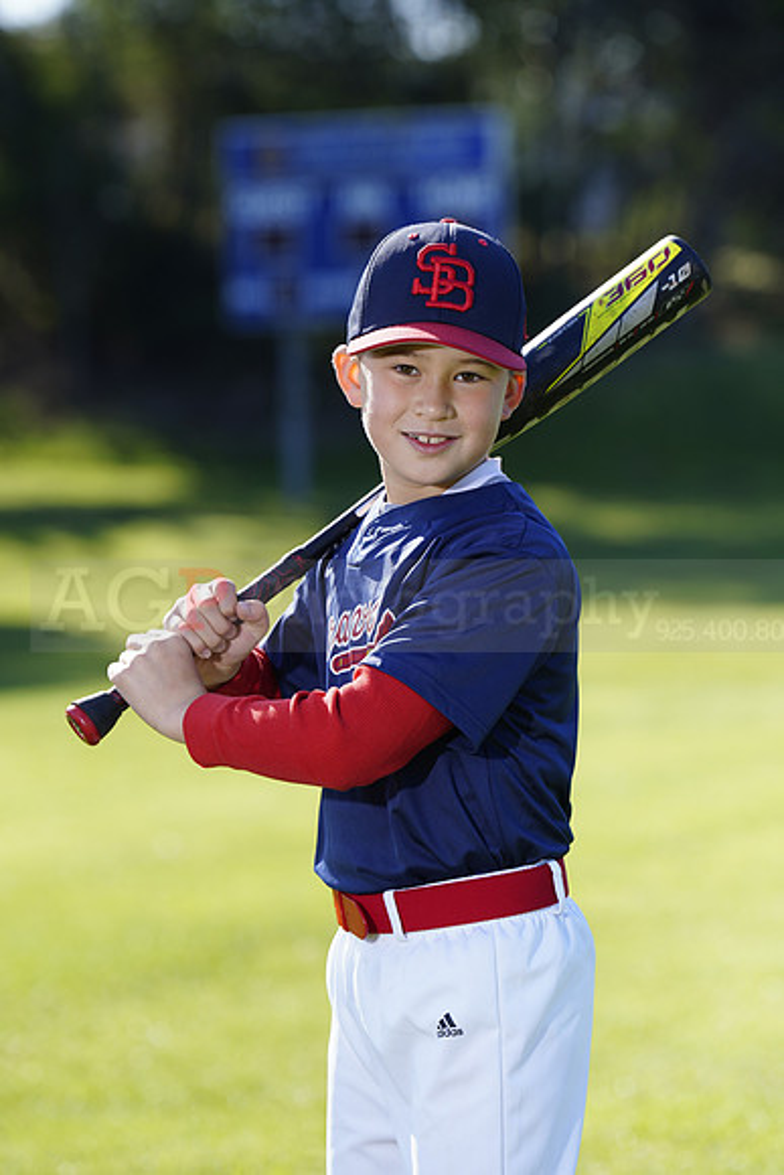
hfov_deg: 7.6
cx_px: 392
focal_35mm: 180
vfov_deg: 11.4
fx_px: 5876
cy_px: 588
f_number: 5
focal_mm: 180
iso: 100
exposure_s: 1/250
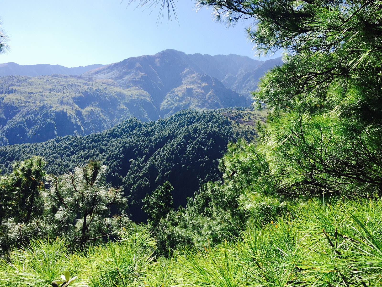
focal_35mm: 29
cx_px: 191
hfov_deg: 61.7
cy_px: 144
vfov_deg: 48.2
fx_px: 320
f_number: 2.2
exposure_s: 1/860
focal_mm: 4.15
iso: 32
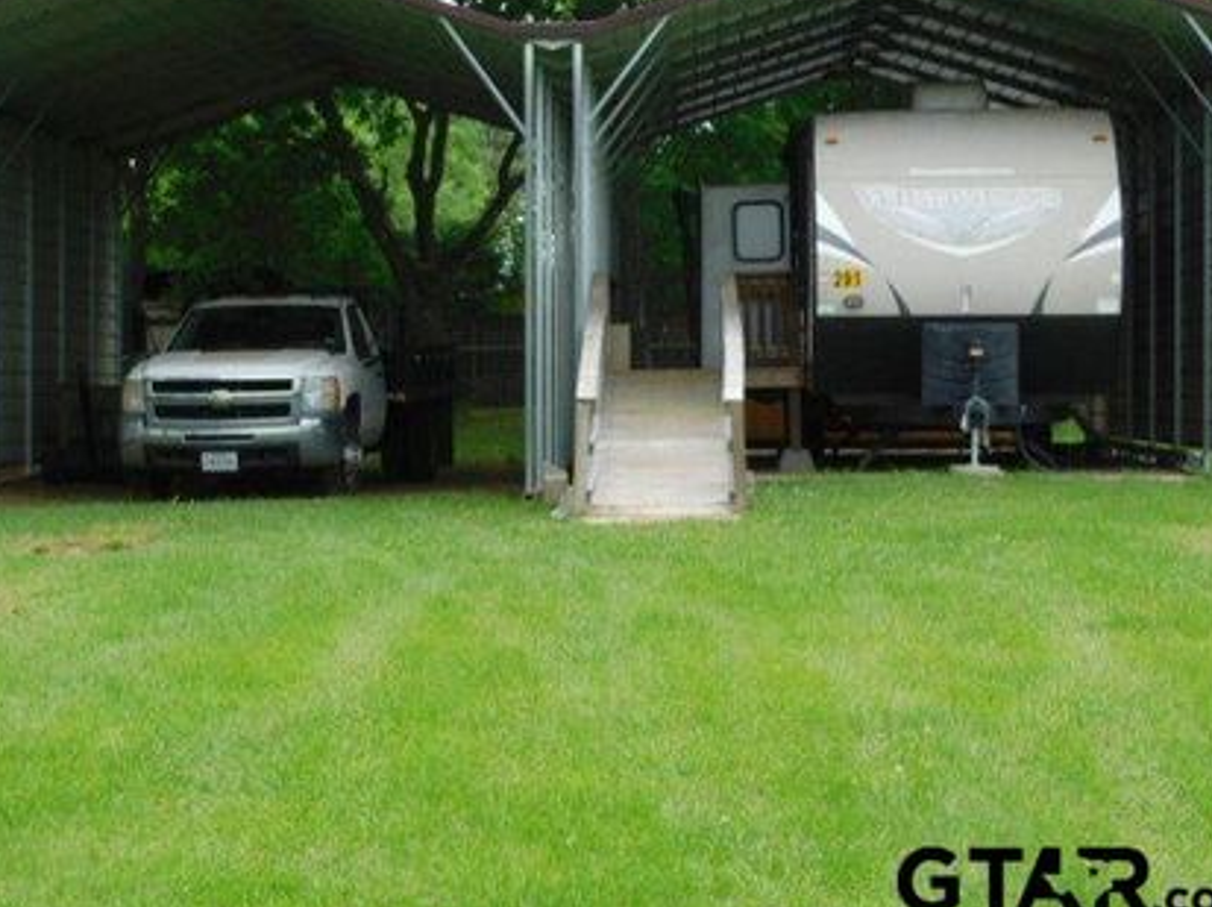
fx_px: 2799
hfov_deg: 24.4
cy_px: 365
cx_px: 528
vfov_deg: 18.4
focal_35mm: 80
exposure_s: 1/125
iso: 125
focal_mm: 11.7
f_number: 4.2
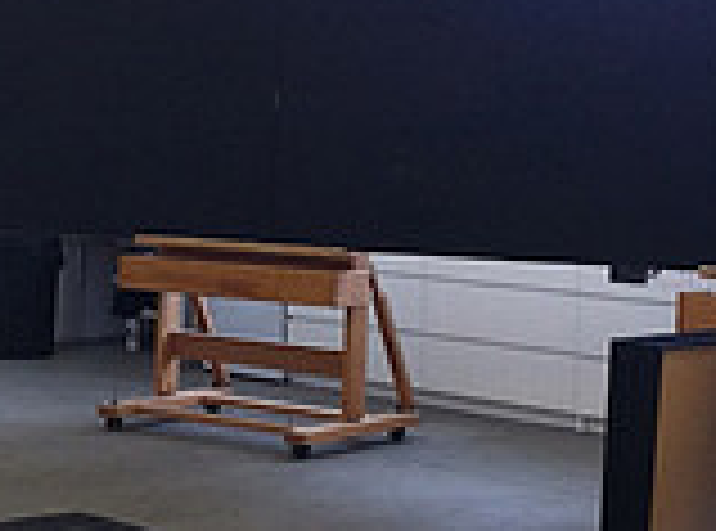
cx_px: 248
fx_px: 2638
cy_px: 295
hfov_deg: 15.4
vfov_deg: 11.5
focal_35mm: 128
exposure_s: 1/60
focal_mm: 3.85
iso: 100
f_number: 2.8
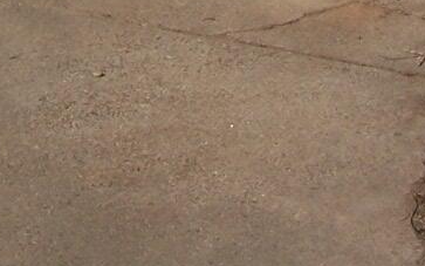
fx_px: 1993
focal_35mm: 172
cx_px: 103
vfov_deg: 7.2
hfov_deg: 12.1
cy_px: -380
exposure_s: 1/750
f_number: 5.6
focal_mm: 6.3
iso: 80
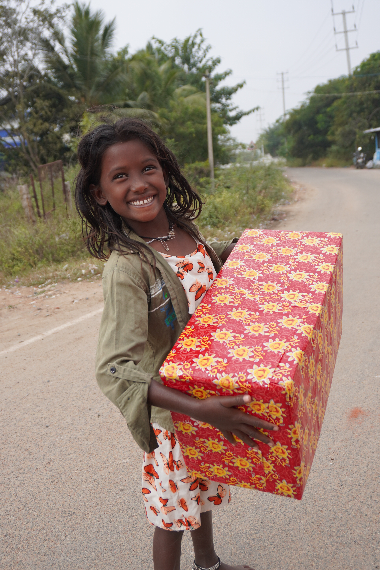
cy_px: 285
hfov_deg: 41.7
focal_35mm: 32
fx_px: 499
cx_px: 190
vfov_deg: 59.5
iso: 100
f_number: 4.5
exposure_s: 1/500
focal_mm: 21
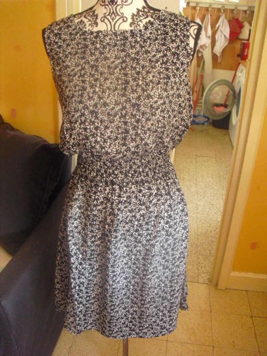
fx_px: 370
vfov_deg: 51.4
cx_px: 134
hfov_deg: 39.7
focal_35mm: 36
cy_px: 178
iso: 800
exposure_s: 1/25
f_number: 3.1
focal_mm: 6.3
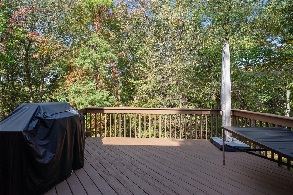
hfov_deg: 96.7
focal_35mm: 16
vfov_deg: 73.7
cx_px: 146
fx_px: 130
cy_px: 98
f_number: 5.6
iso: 125
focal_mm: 16
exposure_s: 1/125
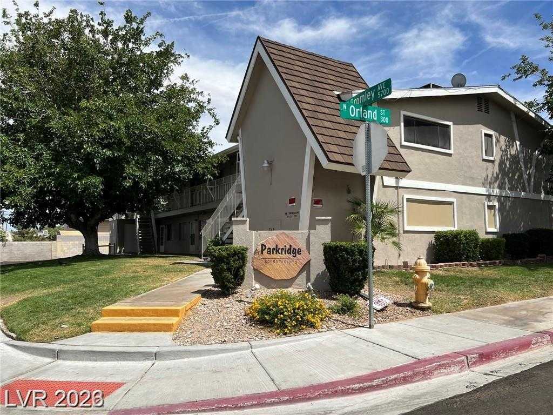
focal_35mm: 26
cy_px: 208
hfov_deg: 67.3
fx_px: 415
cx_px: 276
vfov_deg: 53.1
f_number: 1.5
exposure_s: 1/5076
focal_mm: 5.7
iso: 50
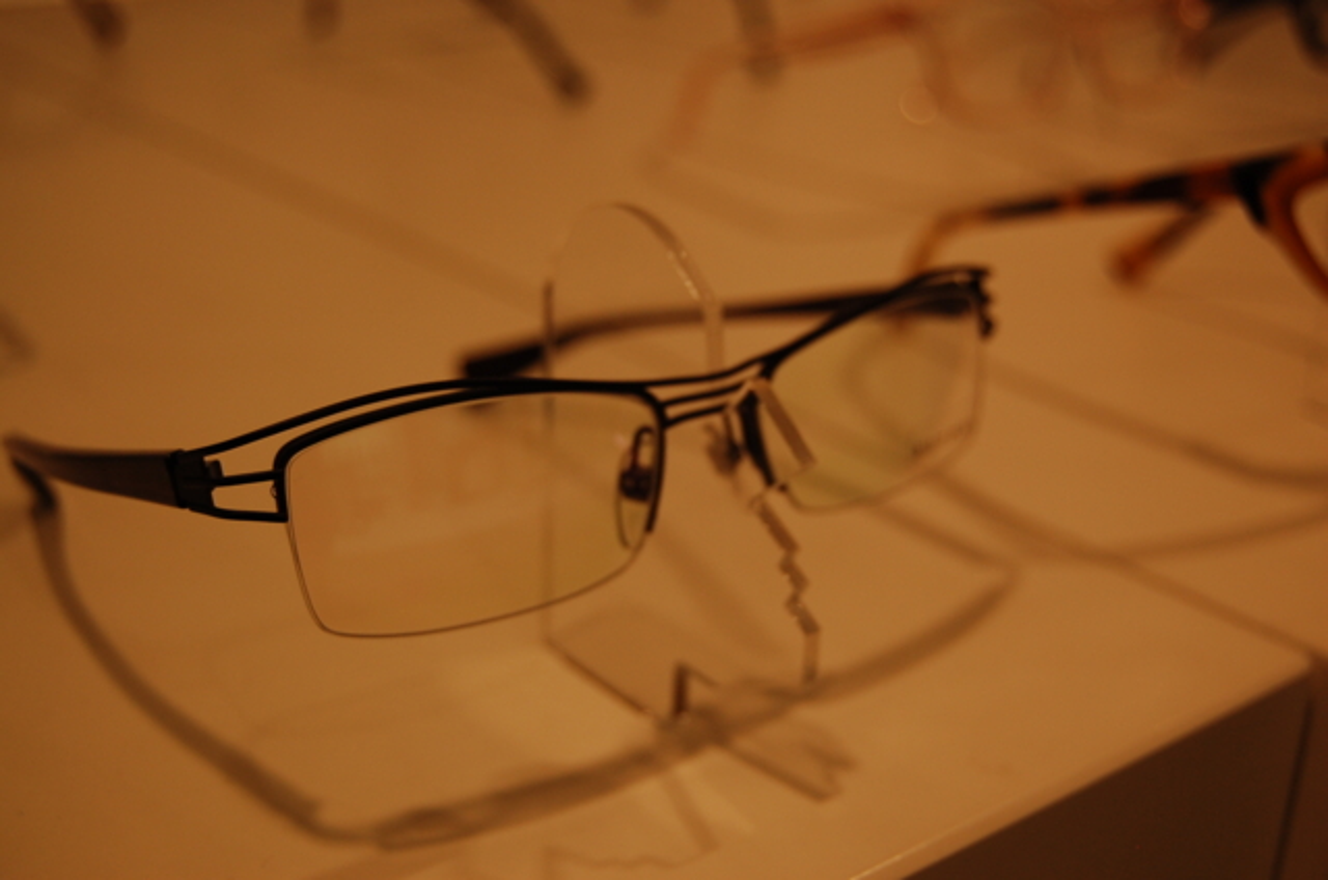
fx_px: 1767
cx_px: 664
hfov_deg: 41.2
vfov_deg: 28.0
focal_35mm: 48
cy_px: 440
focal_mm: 32
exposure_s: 1/60
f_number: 4.5
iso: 400
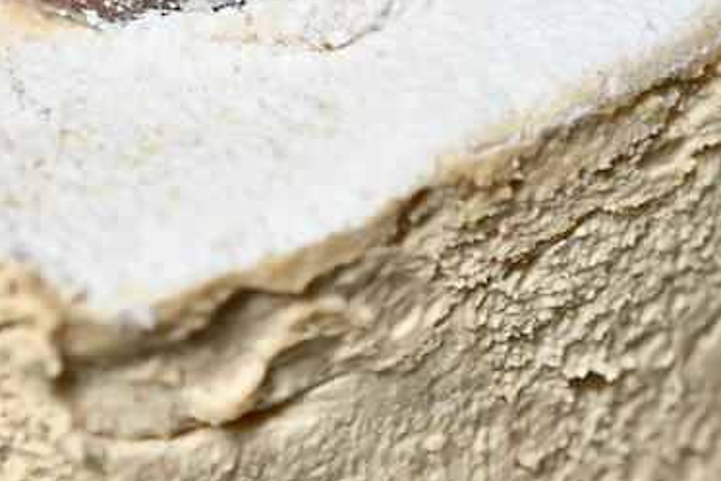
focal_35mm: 161
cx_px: 280
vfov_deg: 8.5
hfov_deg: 12.7
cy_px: 273
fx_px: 3226
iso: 6400
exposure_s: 1/250
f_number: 7.1
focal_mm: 60
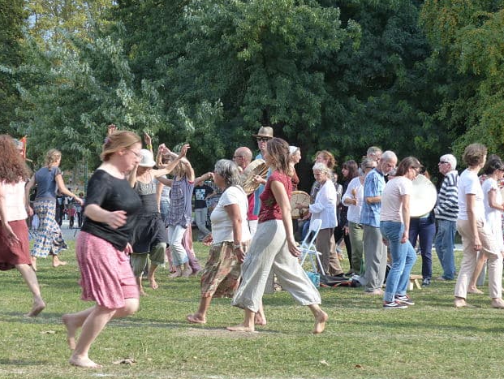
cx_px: 261
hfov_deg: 17.2
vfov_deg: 13.0
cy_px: 197
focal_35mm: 114
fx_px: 1661
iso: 160
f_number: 4
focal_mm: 19.6
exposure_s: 1/250
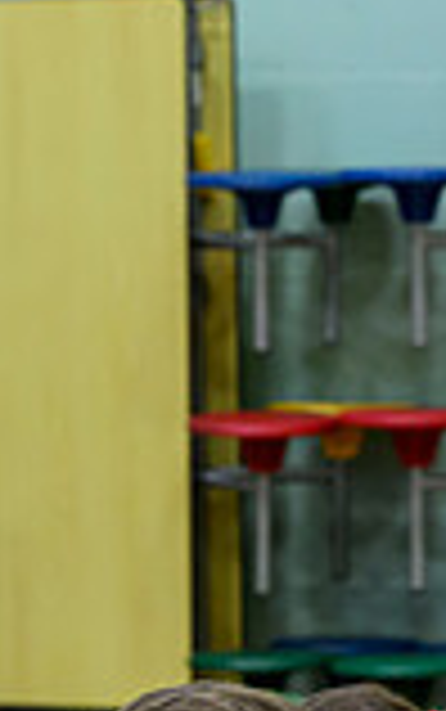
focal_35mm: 330
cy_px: 531
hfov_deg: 3.9
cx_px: -749
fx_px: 6406
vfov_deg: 6.4
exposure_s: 1/200
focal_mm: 76
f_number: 4
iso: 2500
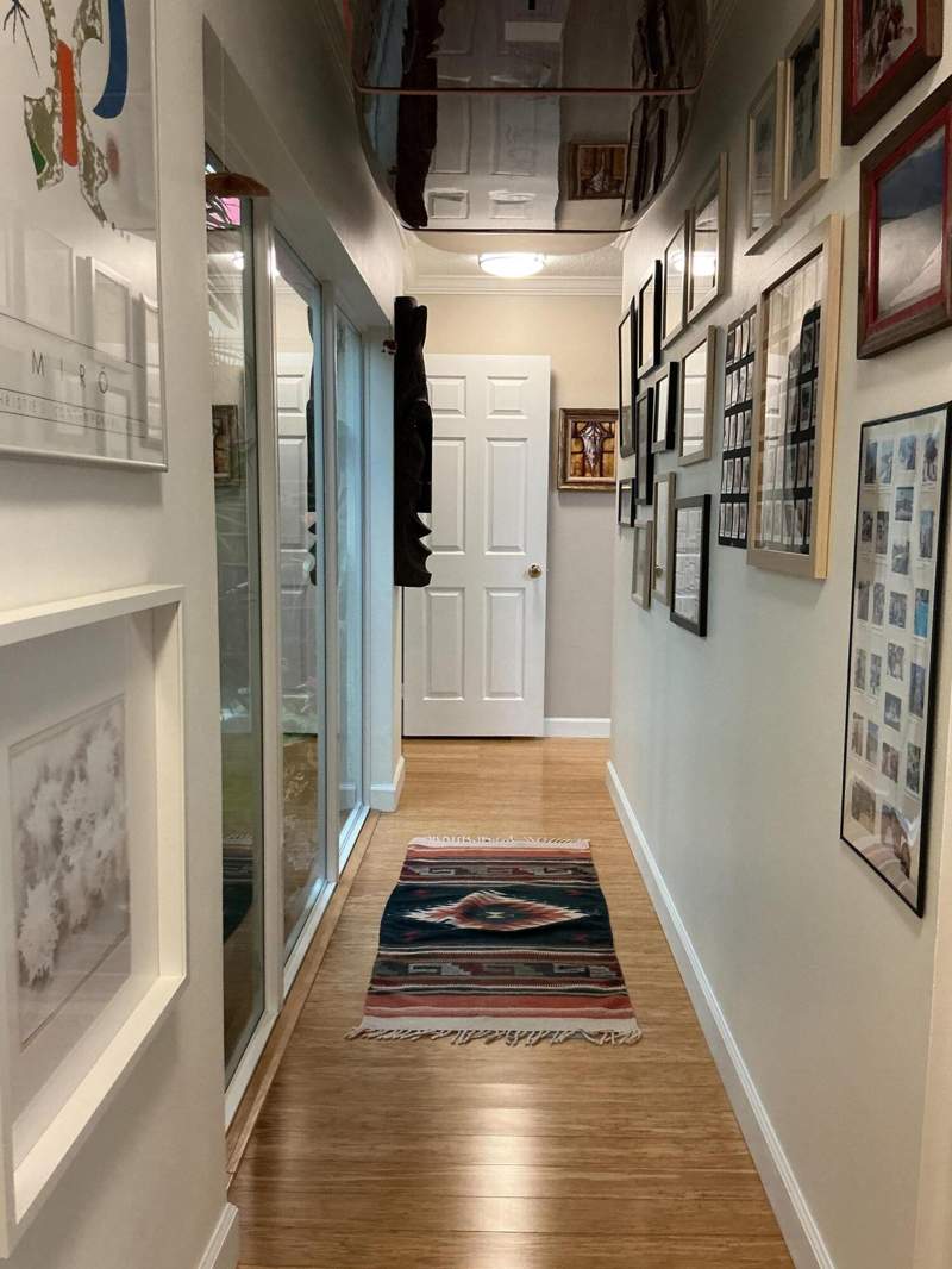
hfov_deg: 48.2
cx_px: 476
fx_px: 1063
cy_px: 634
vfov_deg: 61.6
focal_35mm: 29
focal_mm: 3
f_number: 1.8
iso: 200
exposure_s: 1/60
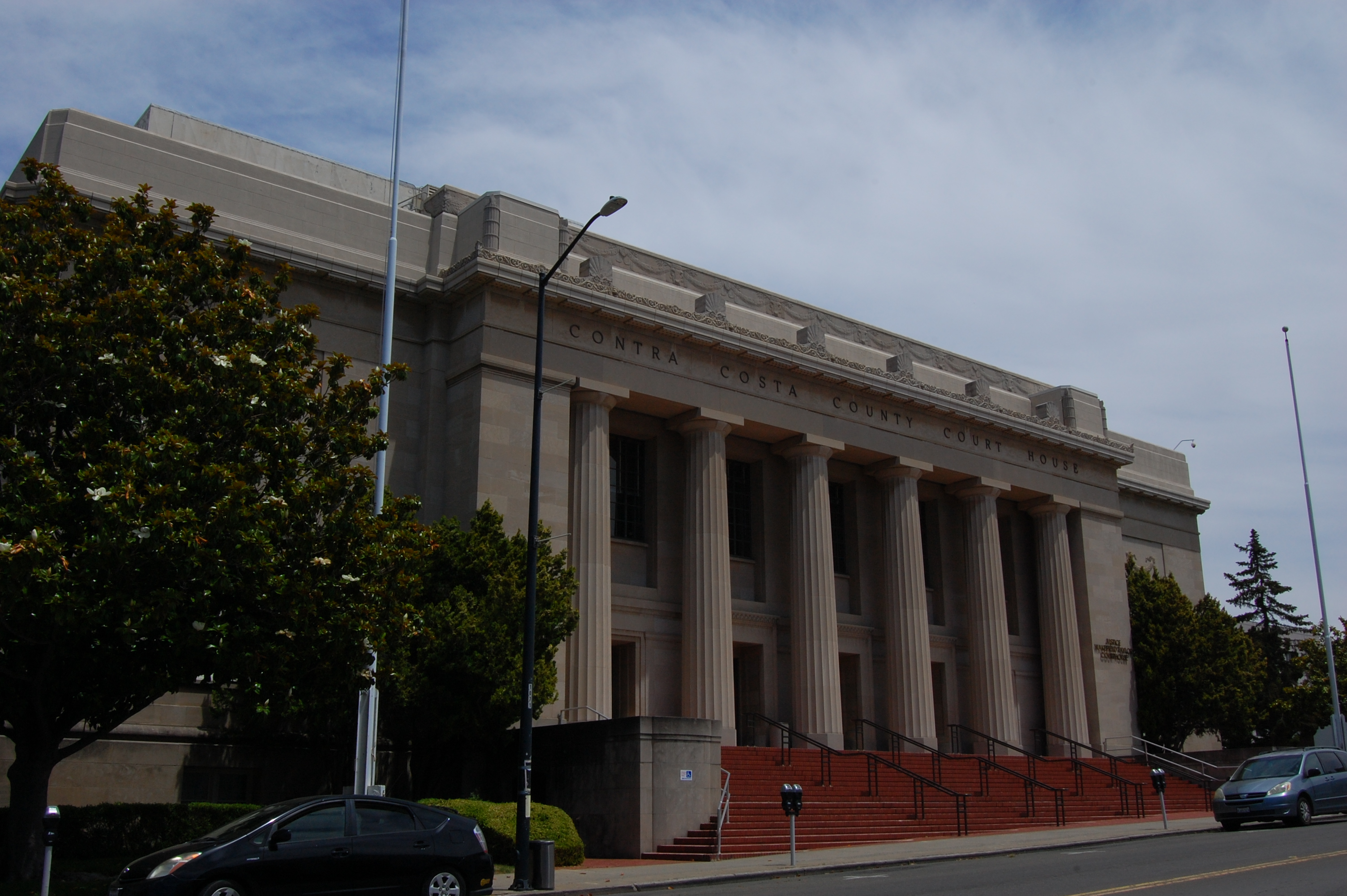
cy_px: 448
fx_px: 1290
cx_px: 674
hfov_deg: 55.1
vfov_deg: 38.3
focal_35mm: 34
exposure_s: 1/200
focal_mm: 23
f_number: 16
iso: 200
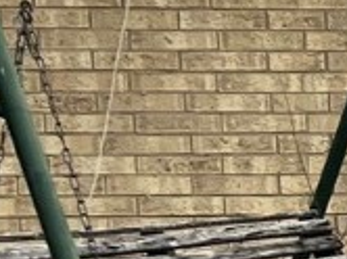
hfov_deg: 7.3
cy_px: 391
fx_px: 2412
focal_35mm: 241
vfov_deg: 6.1
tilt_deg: -6.8
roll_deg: +2.9
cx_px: 1014
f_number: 1.5
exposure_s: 1/1295
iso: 50
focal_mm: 5.7
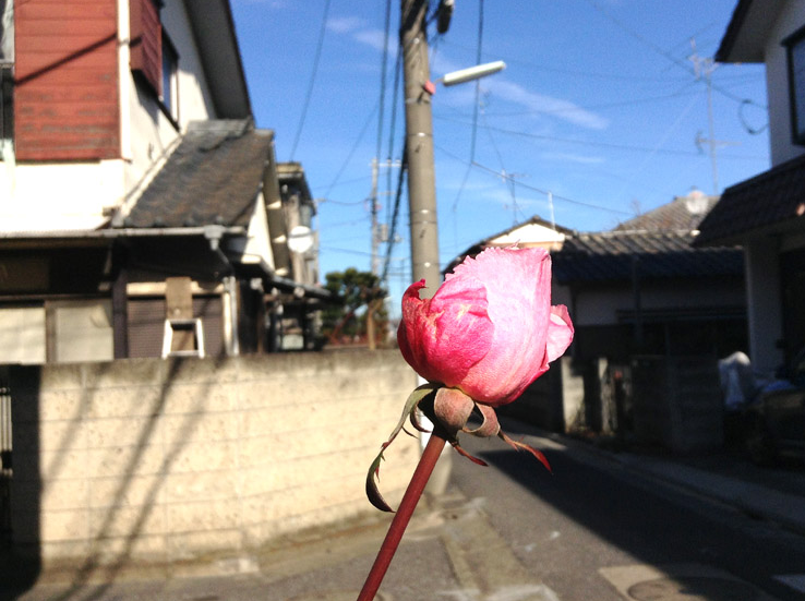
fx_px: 882
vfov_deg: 37.6
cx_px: 446
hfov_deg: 49.0
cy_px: 305
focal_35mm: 38
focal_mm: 3.3
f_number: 2.4
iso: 32
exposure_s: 1/1704
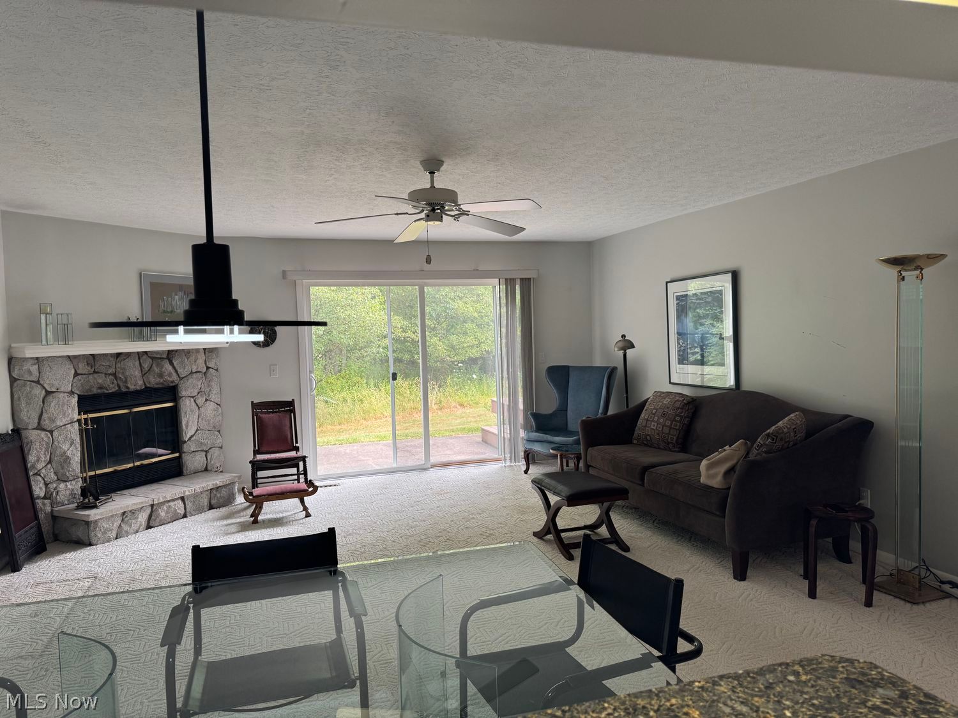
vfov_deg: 56.8
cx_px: 479
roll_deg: +0.8
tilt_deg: -3.5
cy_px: 359
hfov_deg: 71.6
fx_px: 664
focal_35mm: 24
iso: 125
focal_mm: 6.76
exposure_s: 1/120
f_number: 1.78
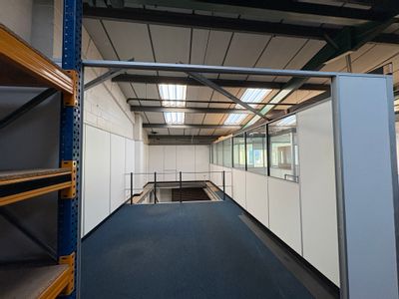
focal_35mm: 14
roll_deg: +0.4
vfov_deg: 85.7
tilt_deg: +3.2
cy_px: 150
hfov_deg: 102.1
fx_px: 161
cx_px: 200
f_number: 2.2
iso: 200
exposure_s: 1/99
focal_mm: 2.22
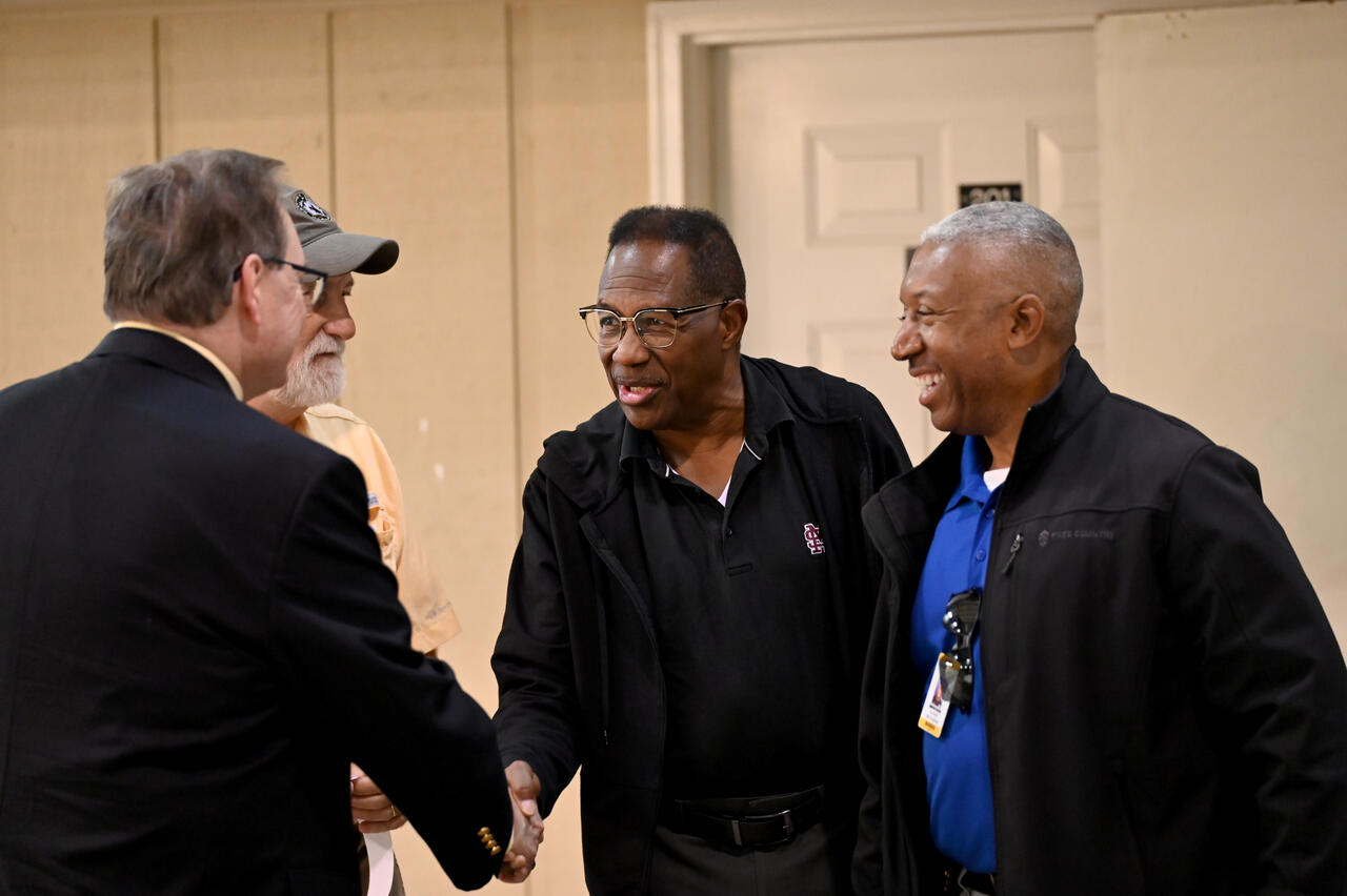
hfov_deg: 15.2
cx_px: 674
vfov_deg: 10.1
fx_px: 5048
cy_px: 448
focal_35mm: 135
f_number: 2.8
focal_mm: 135
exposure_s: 1/125
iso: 5000
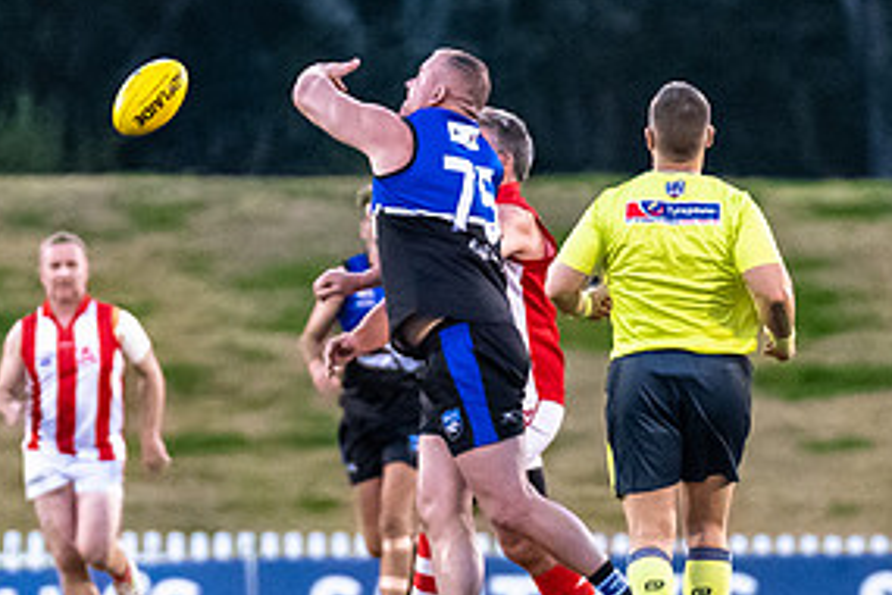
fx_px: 25668
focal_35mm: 1036
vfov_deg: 1.3
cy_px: 311
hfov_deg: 2.0
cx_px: 454
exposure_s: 1/1250
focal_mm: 240
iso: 5600
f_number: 2.8
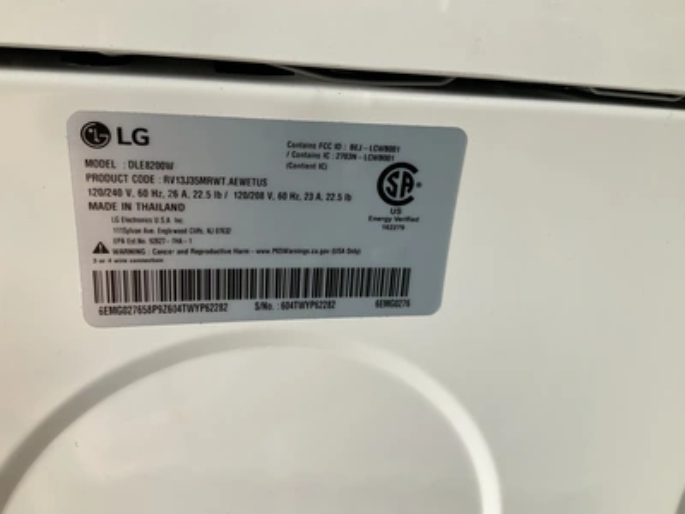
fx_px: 574
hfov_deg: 61.7
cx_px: 342
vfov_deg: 48.2
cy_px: 257
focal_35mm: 29
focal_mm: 3
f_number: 1.8
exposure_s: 1/122
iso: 32
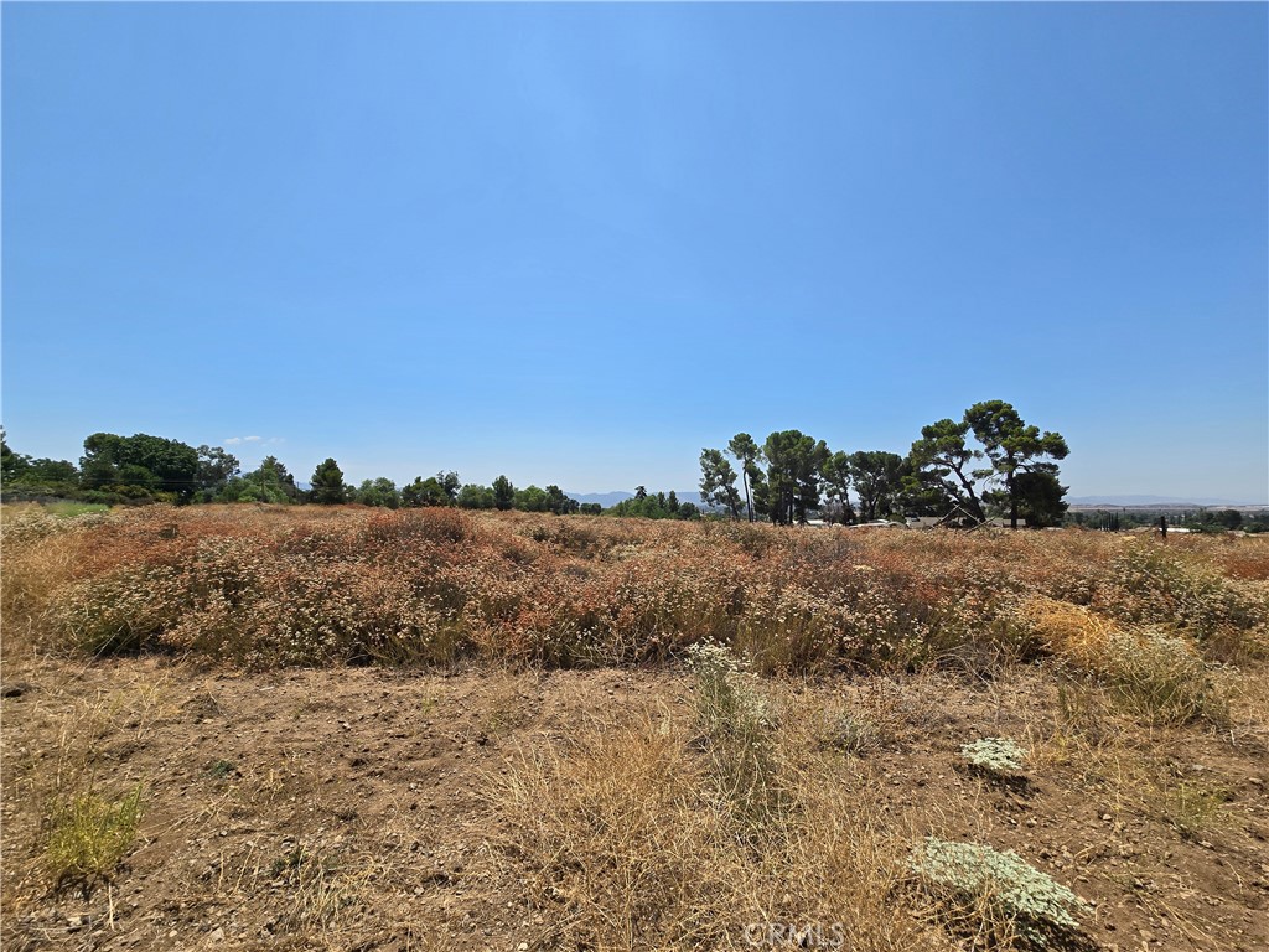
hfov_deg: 106.2
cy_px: 476
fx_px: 477
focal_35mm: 13
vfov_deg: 89.9
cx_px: 634
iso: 50
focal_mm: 2.2
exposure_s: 1/3300
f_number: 2.2
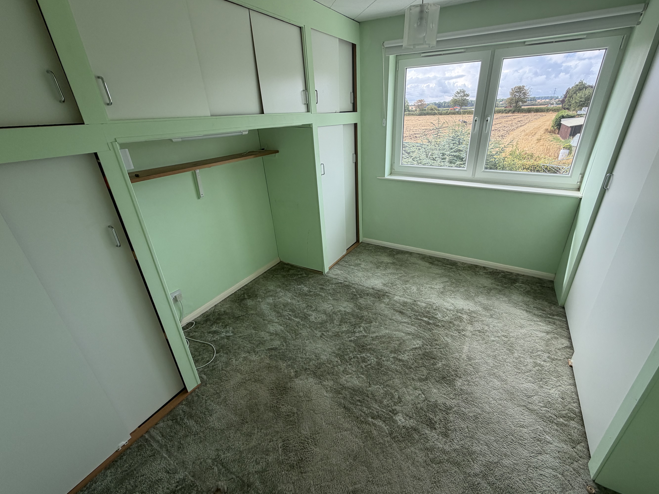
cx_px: 349
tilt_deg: -23.7
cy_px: 242
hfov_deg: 98.1
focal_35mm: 15
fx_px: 286
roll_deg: +2.4
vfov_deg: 81.7
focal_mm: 2.22
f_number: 2.2
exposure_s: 1/193
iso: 50
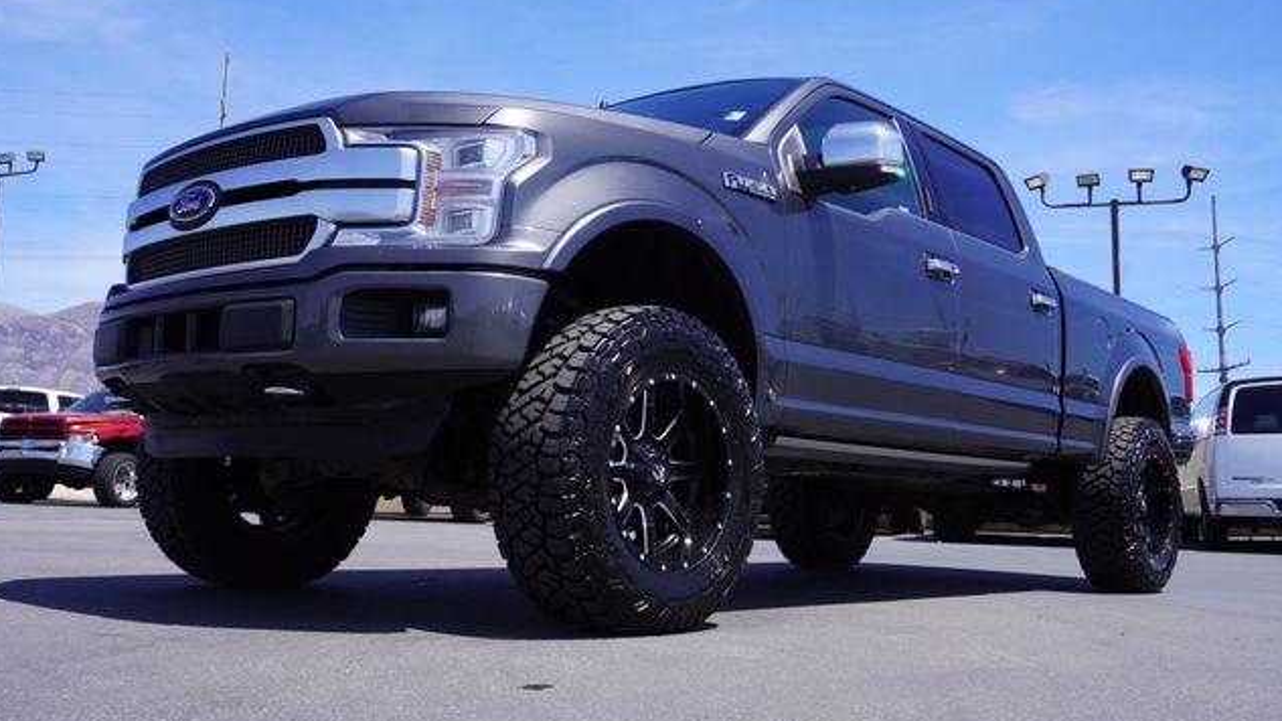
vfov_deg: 33.7
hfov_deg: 56.6
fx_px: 1190
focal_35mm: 35
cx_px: 638
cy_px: 342
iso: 100
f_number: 9
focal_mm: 22
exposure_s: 1/125
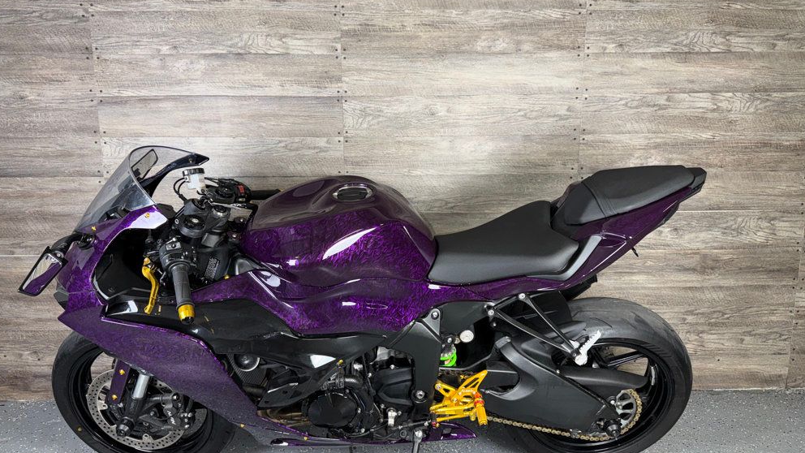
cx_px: 396
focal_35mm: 27
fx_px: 576
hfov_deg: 69.9
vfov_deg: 42.9
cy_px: 214
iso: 64
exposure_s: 1/30
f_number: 1.78
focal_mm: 6.76
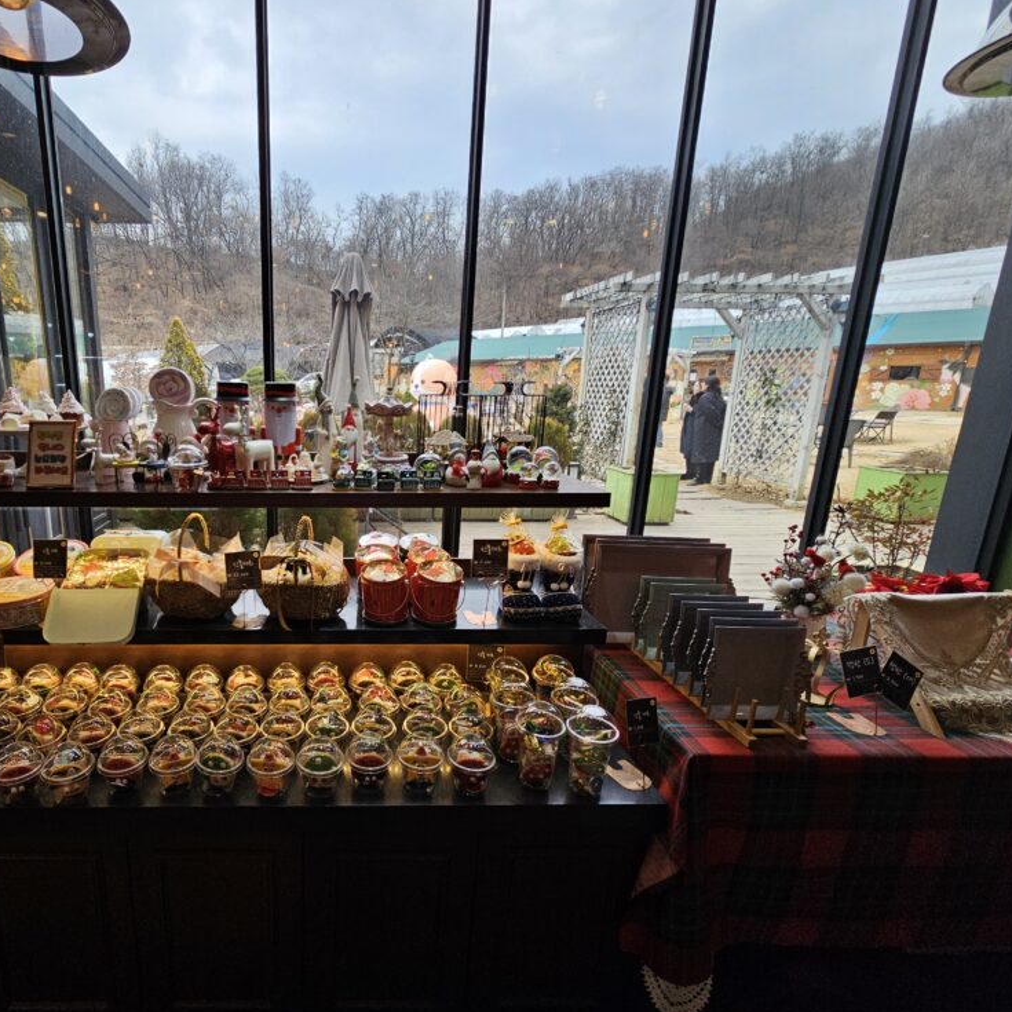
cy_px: 523
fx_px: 529
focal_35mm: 16
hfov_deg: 84.4
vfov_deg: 87.4
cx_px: 336
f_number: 2.2
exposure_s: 1/216
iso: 50
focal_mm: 2.2
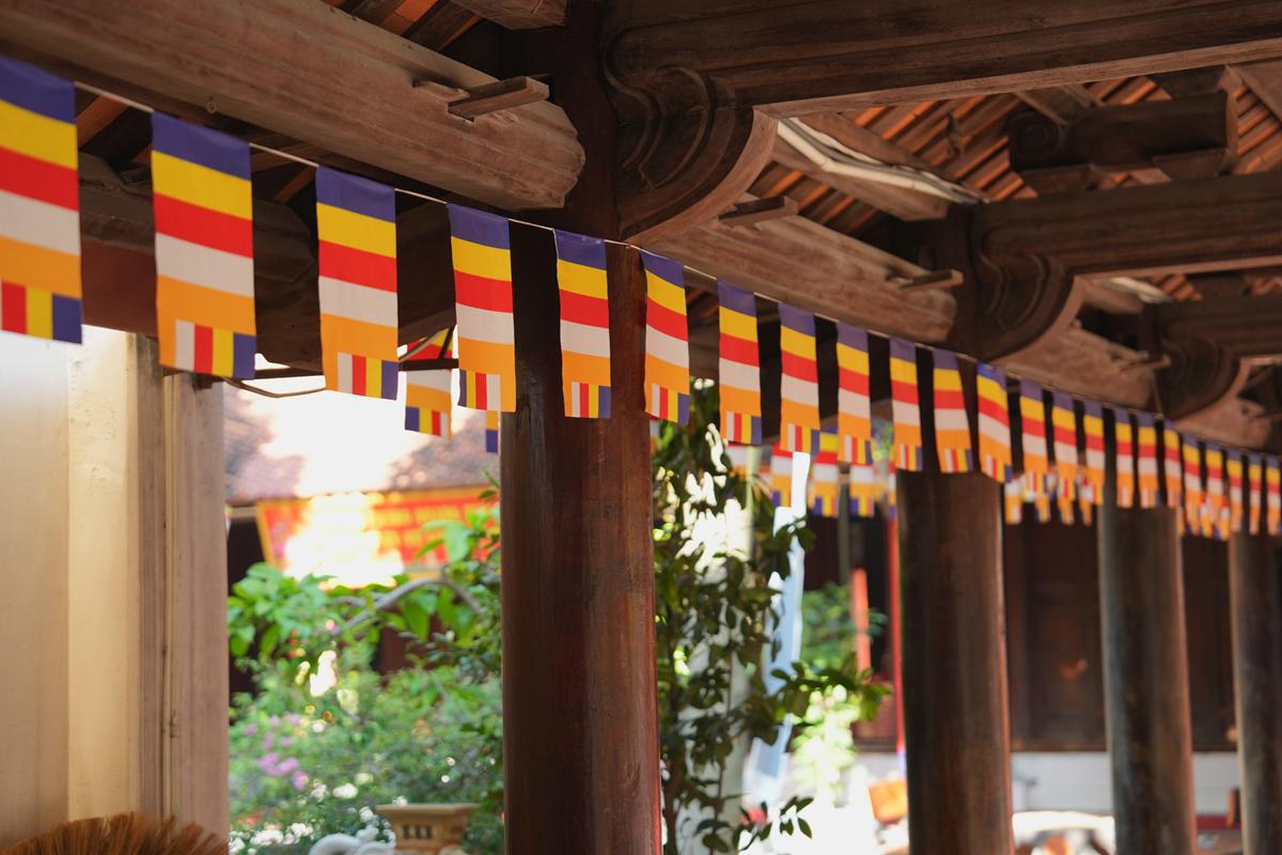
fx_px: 2493
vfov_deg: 19.5
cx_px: 641
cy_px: 428
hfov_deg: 28.8
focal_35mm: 70
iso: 500
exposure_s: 1/250
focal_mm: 70
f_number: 2.8
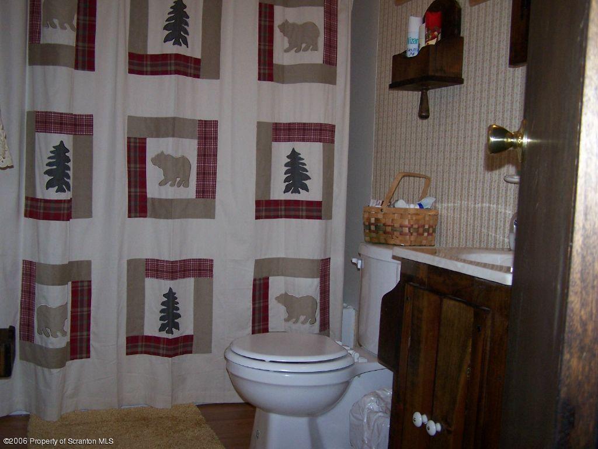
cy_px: 224
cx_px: 299
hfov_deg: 49.0
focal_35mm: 38
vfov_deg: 37.7
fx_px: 656
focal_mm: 6.3
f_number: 2.8
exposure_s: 1/60
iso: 140
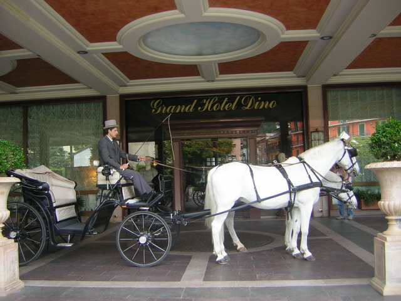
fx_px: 417
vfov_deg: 39.7
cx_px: 200
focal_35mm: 36
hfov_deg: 51.4
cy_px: 150
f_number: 2.6
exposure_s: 1/68.8
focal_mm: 4.7
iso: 50
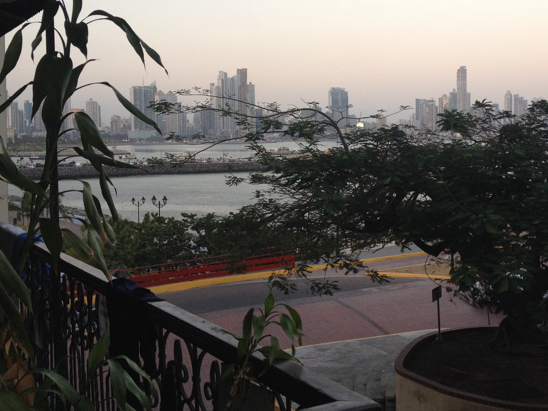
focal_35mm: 54
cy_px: 172
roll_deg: +1.0
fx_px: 855
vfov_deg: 27.0
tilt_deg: -5.1
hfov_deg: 35.2
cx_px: 360
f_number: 2.4
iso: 80
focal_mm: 4.28
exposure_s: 1/120
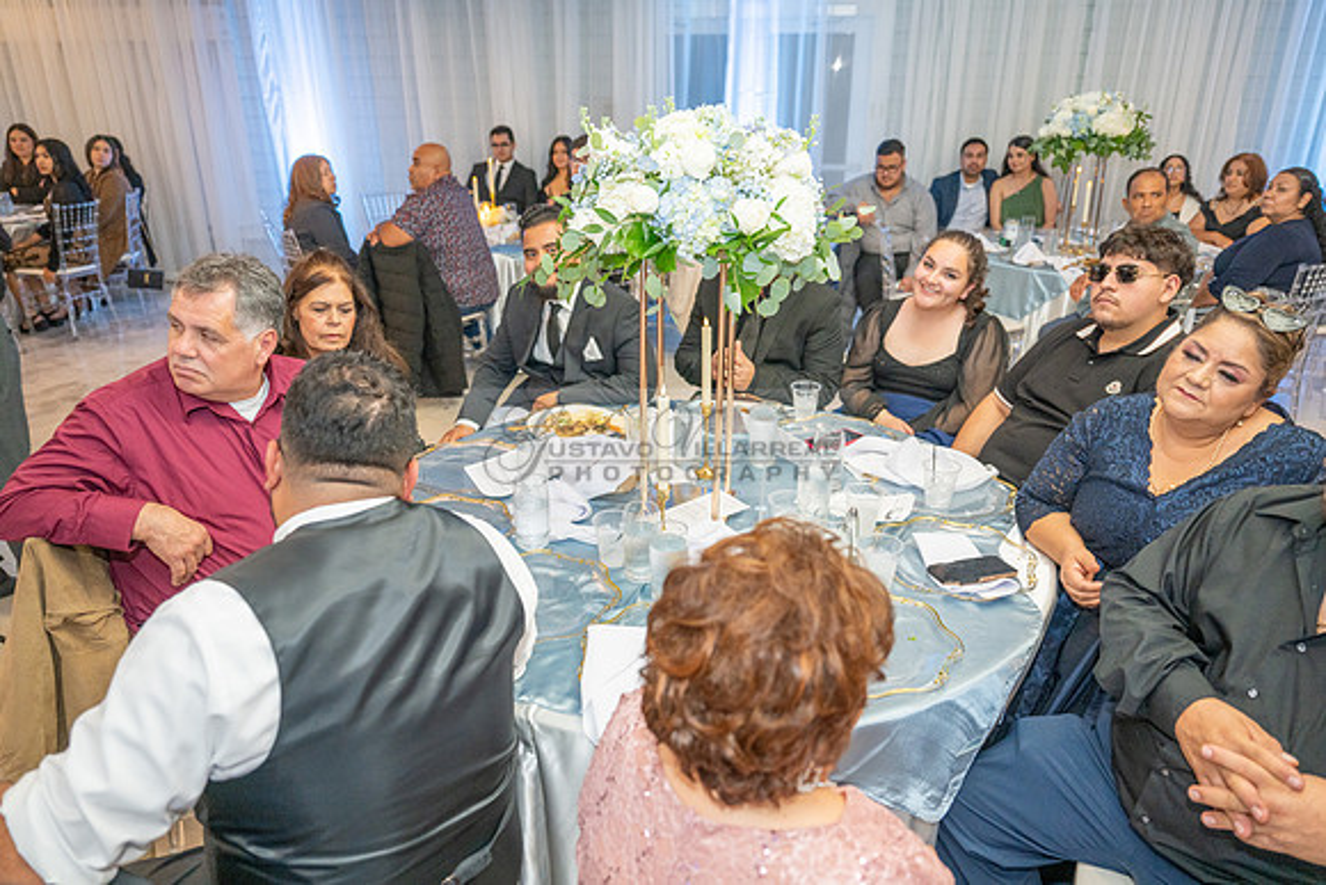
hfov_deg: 73.7
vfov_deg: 53.2
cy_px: 442
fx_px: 884
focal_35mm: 24
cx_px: 663
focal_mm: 24
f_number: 2.8
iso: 1000
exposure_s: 1/160
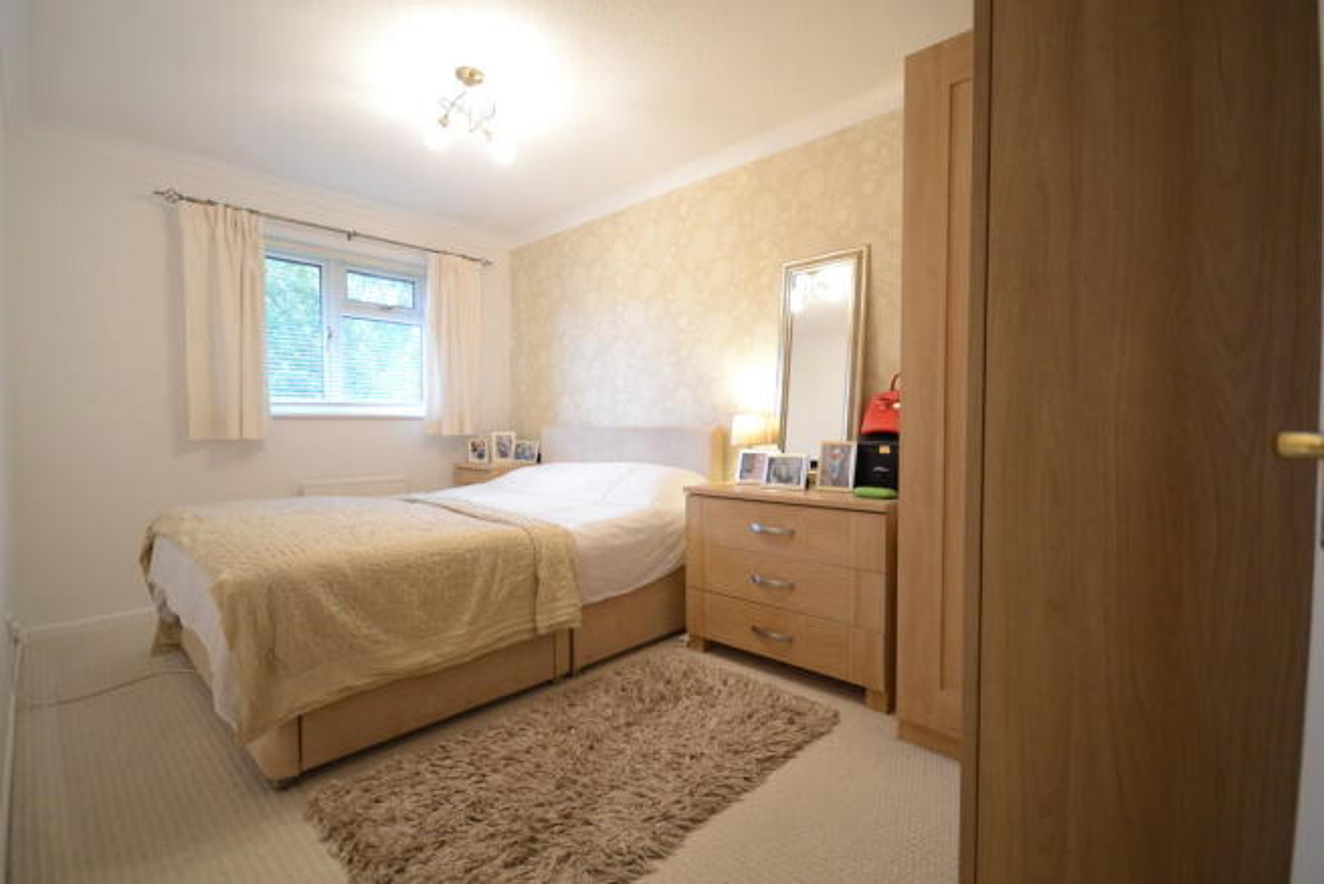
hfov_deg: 100.4
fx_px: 552
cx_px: 662
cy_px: 442
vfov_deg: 77.4
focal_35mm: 15
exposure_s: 1/30
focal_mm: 10
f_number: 4
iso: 720
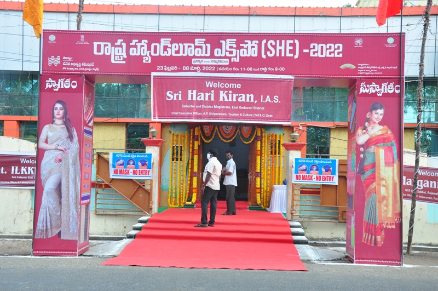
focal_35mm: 45
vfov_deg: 29.8
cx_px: 219
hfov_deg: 43.7
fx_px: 547
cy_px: 146
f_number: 8
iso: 320
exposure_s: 1/160
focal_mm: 30
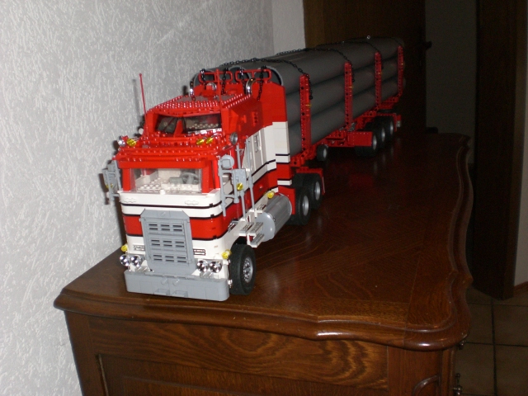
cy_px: 198
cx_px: 264
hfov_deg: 49.0
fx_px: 580
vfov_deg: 37.7
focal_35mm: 38
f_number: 3.1
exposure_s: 1/60
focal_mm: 6.3
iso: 200
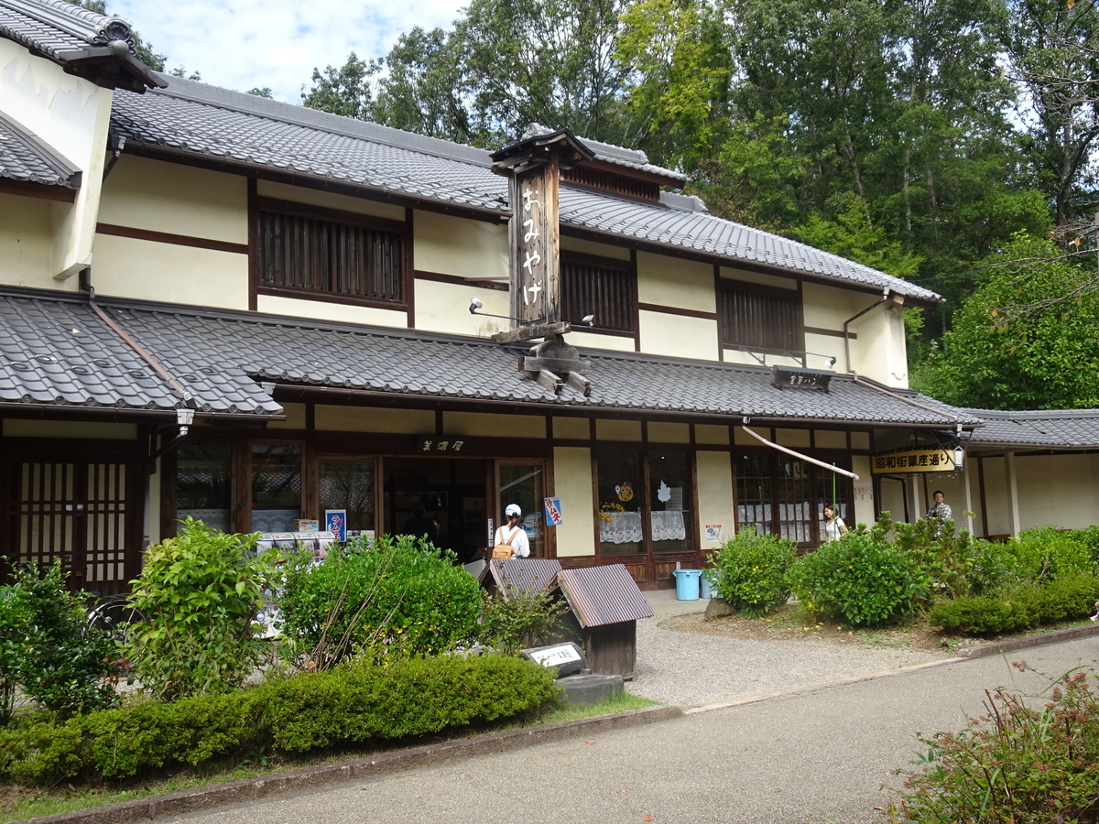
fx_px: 1079
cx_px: 550
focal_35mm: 34
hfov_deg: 54.0
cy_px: 412
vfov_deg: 41.8
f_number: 4
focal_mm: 5.79
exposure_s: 1/320
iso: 80
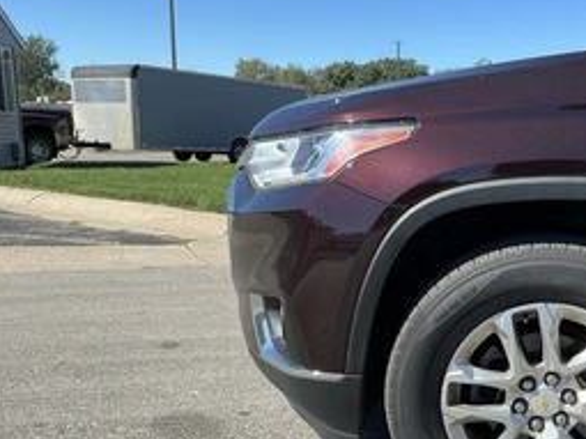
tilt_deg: -11.9
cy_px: 310
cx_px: 455
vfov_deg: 32.4
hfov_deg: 41.4
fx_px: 745
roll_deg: -1.3
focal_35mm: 44
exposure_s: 1/1168
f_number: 1.8
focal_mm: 3
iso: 25
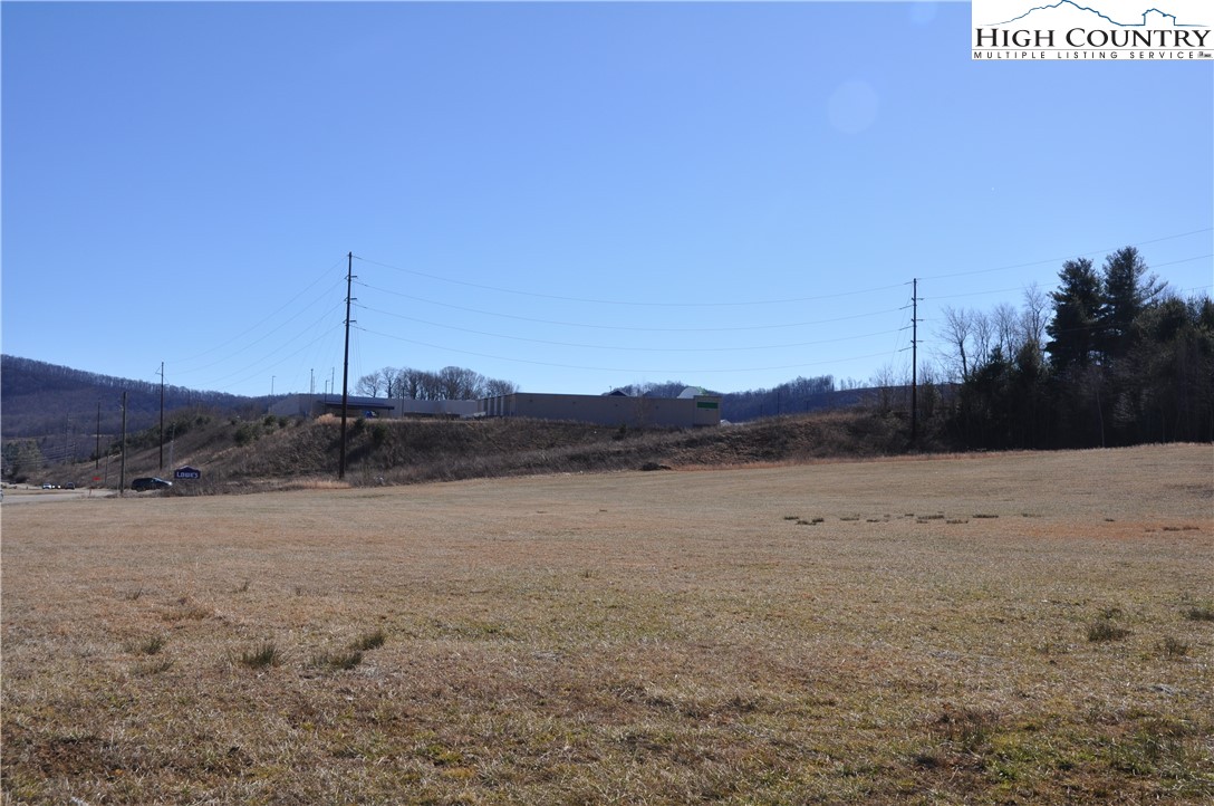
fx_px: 1263
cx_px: 607
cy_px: 403
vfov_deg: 35.4
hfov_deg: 51.3
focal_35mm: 38
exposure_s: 1/400
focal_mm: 25
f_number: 10
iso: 200
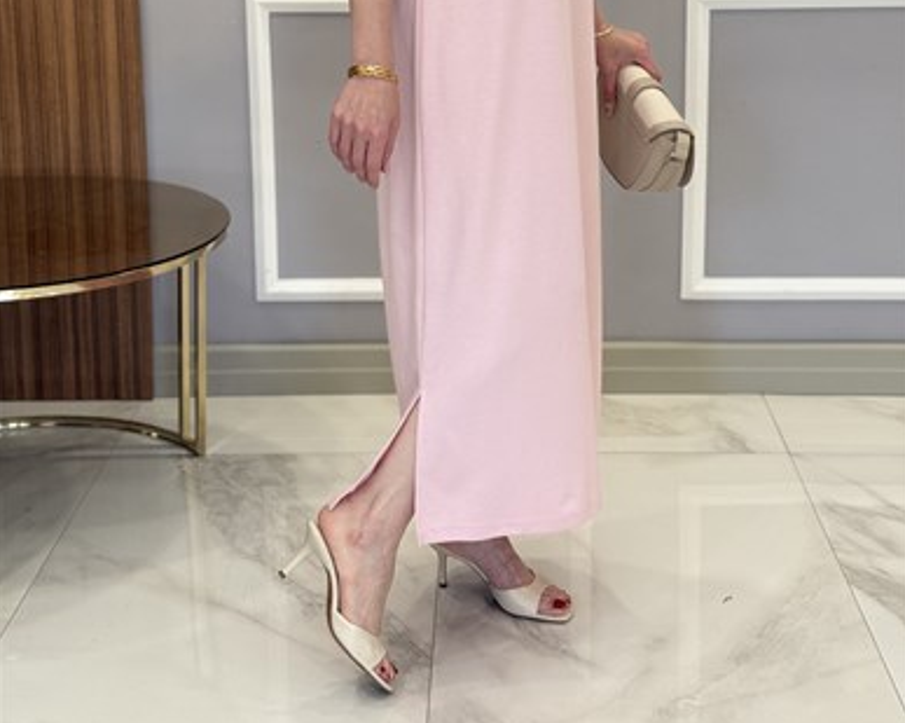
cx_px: 454
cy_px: 145
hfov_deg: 30.0
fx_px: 1686
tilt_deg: -10.8
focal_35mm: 63
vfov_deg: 23.8
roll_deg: -0.5
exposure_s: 1/121
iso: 80
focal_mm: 6.76
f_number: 1.78
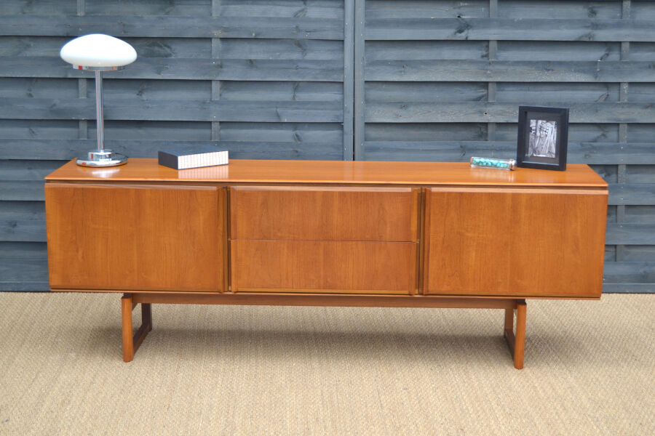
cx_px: 328
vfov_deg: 22.6
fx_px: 1092
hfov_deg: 33.4
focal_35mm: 60
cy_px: 218
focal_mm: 40
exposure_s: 1/125
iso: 125
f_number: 5
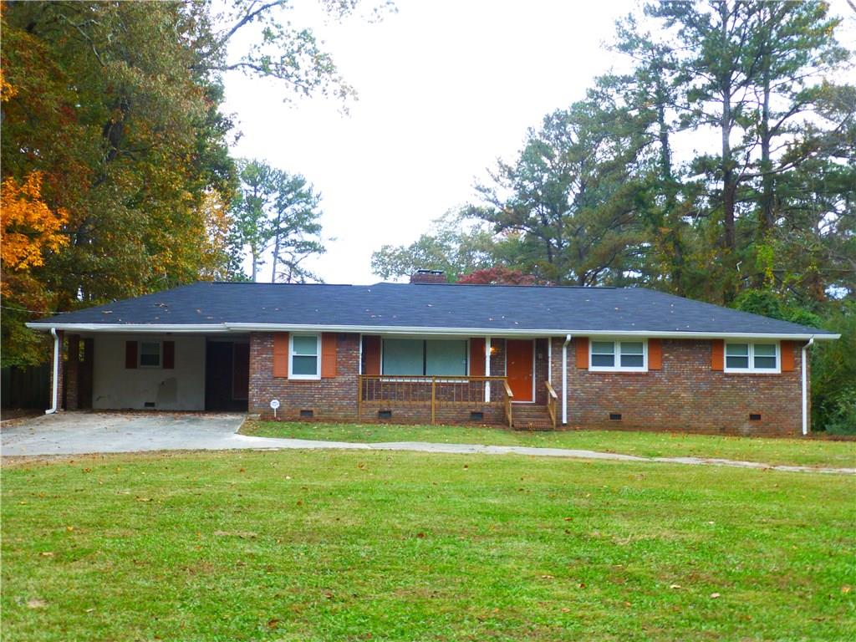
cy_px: 321
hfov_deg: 40.4
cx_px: 428
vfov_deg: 30.9
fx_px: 1162
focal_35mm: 47
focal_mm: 8.5
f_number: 4.2
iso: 160
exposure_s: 1/60
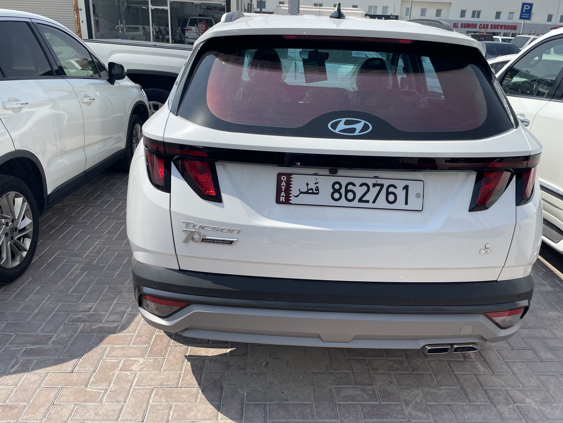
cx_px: 294
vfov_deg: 49.7
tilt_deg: -20.4
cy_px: 197
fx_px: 455
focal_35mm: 28
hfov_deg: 63.4
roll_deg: -0.6
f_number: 1.6
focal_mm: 4.2
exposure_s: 1/4292
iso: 32
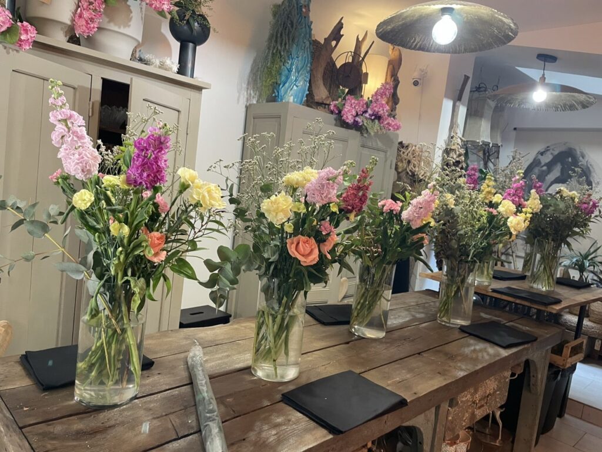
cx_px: 301
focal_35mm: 26
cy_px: 226
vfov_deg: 53.1
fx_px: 452
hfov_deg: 67.3
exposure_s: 1/50
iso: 160
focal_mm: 4.2
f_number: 1.6
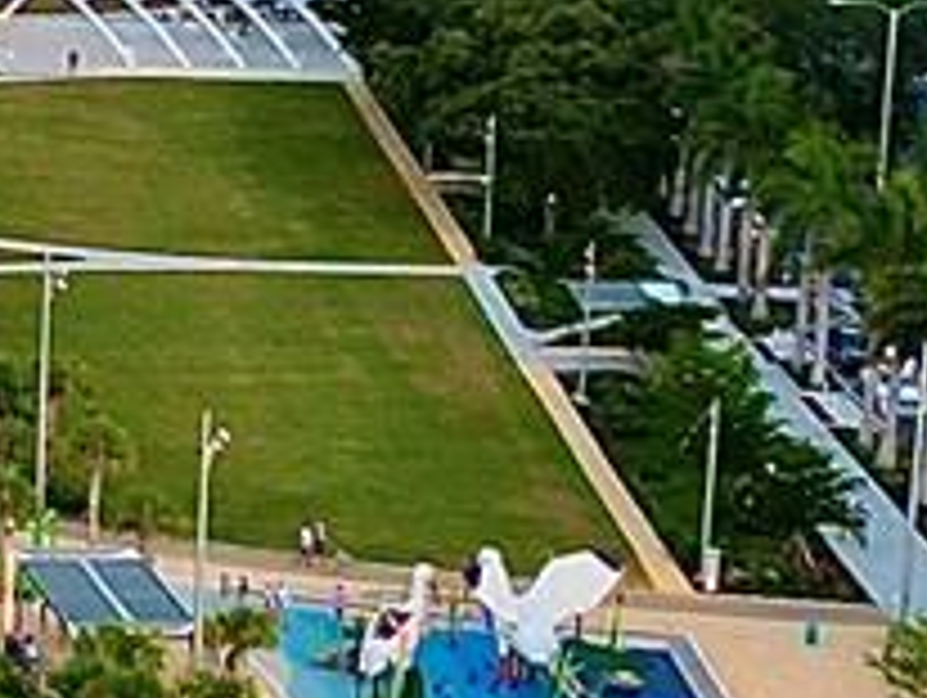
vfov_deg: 8.0
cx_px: -886
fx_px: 4987
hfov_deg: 9.9
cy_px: 356
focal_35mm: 186
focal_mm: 6.72
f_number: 1.7
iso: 100
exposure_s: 1/80
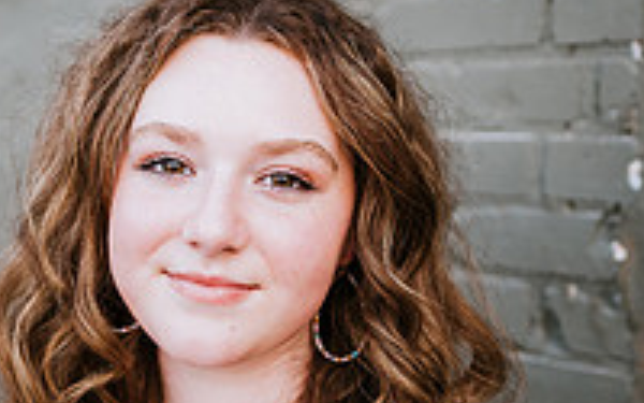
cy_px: 171
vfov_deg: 23.5
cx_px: 242
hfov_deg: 36.7
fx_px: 965
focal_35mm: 55
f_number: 2
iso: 125
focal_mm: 24
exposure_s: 1/400
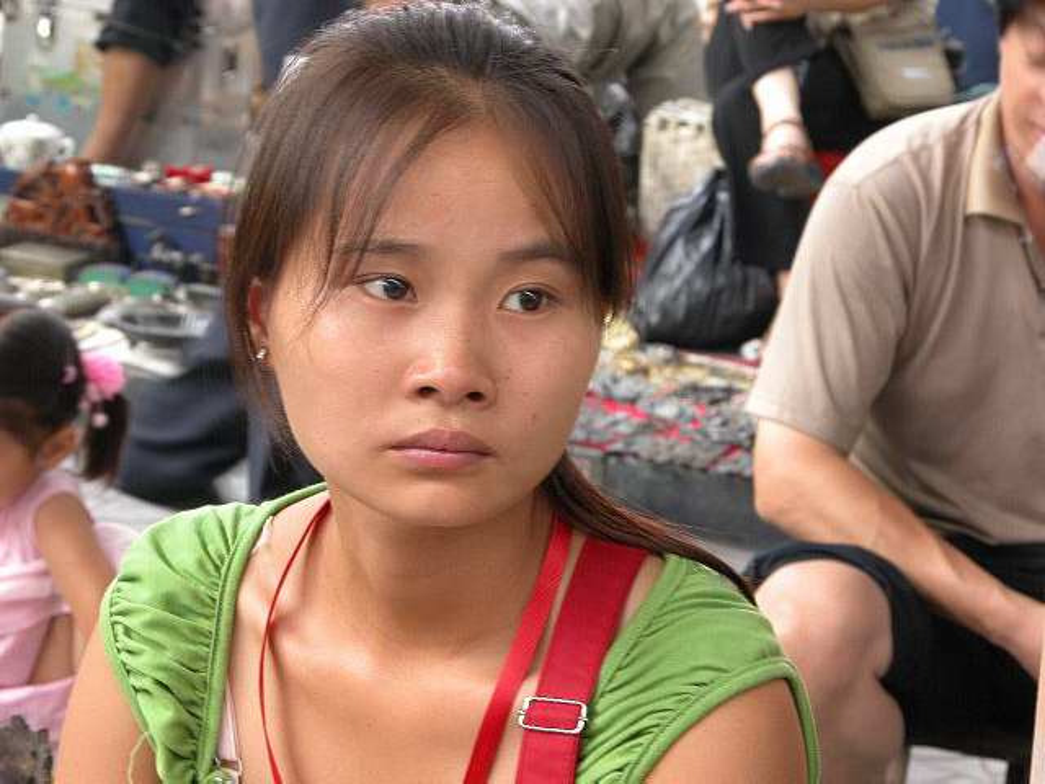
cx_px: 522
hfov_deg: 14.5
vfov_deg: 10.9
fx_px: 4106
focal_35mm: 136
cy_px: 392
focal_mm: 34.7
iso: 200
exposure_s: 1/15
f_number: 6.1
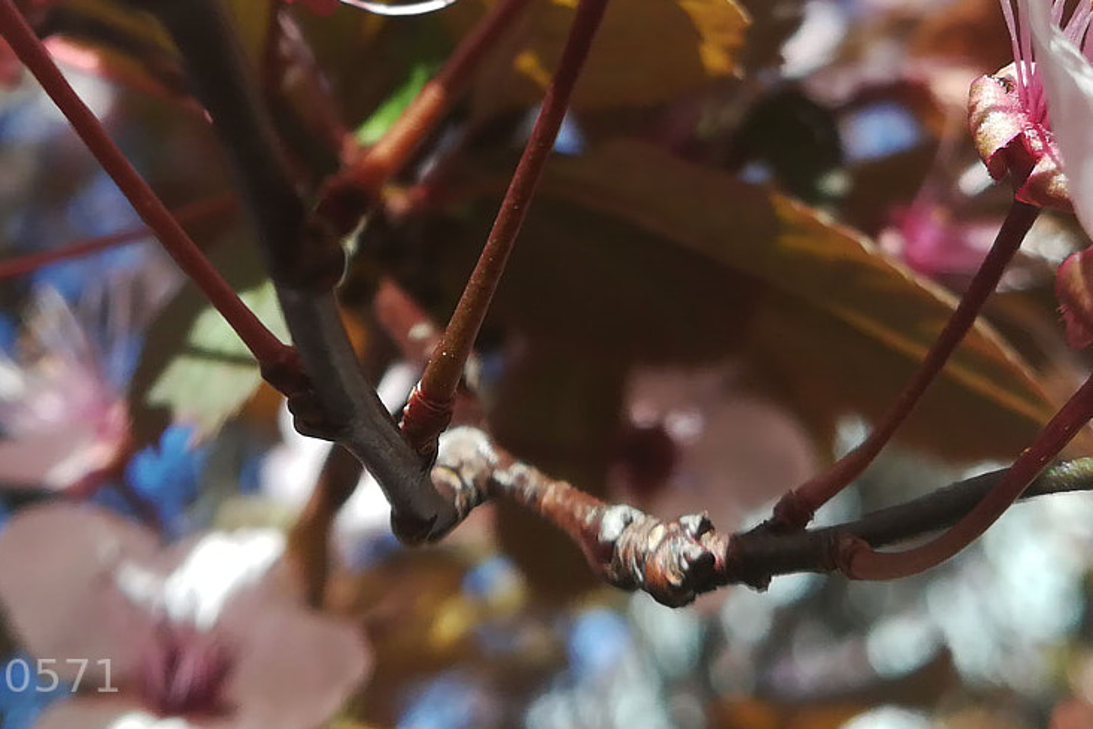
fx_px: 1792
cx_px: 532
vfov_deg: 21.6
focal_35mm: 59
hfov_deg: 33.9
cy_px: -101
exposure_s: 1/212
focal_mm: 3.83
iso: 50
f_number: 2.2
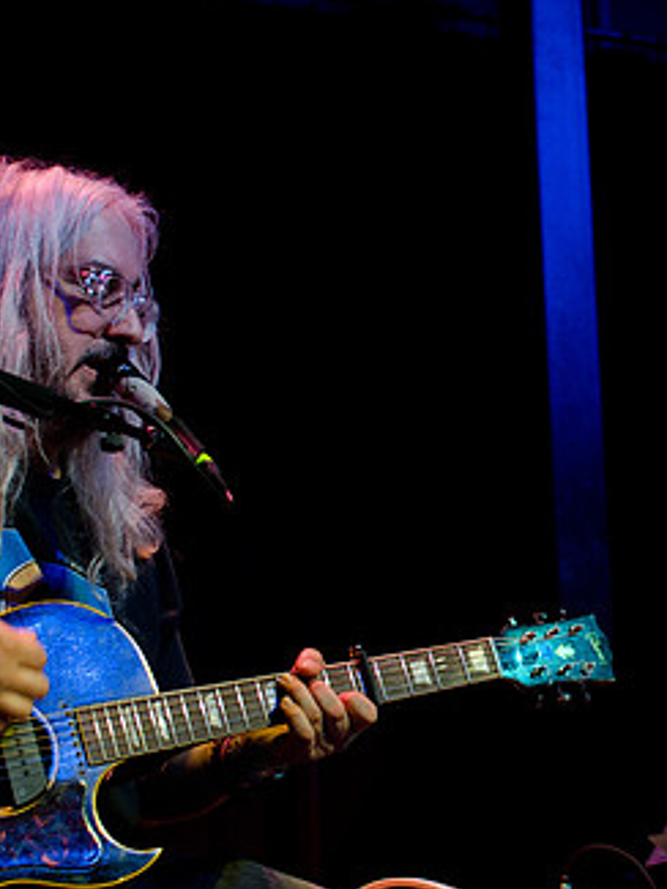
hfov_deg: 18.9
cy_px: 492
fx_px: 1977
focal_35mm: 77
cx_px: 552
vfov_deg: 25.3
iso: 1600
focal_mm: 30
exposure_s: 1/80
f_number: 2.8
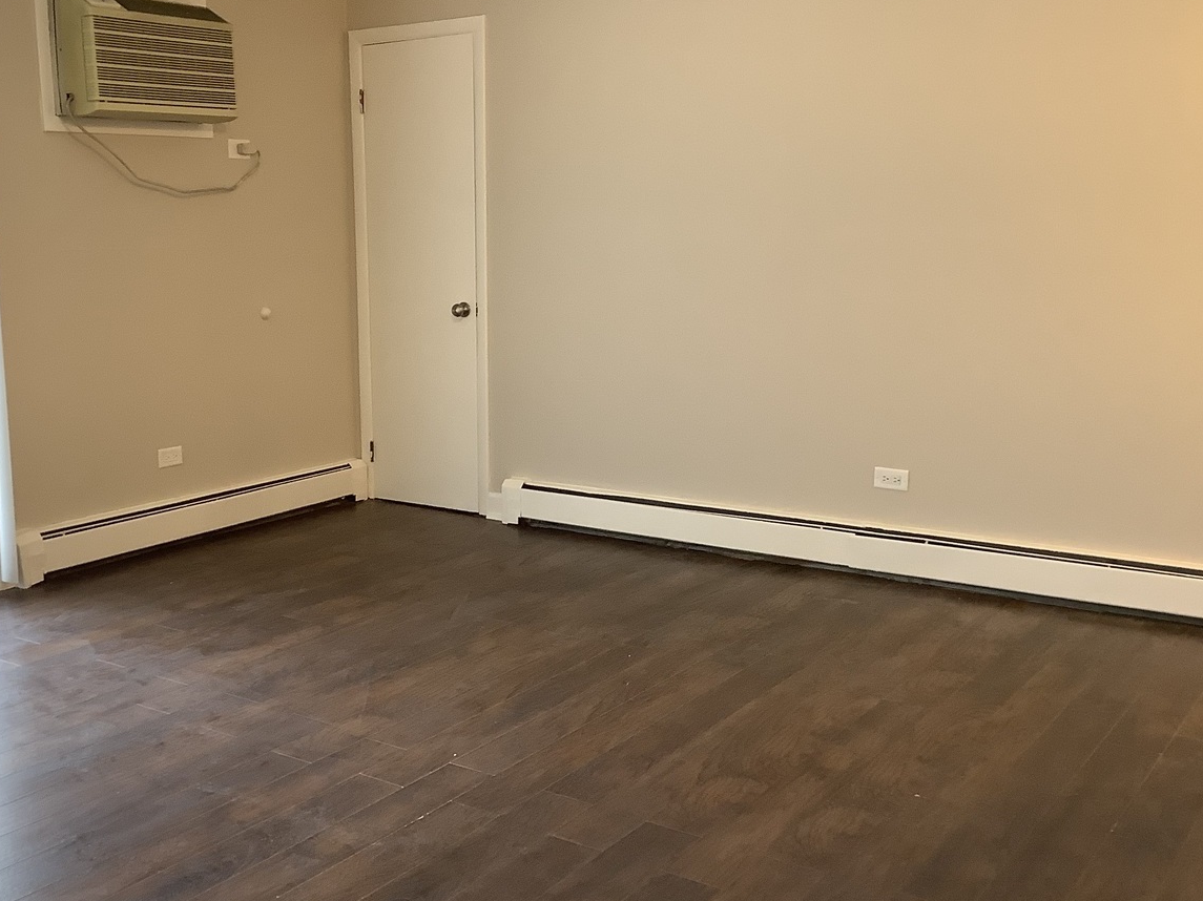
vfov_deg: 36.8
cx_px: 456
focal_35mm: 39
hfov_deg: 47.5
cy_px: 467
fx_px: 1355
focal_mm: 3.3
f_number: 2.4
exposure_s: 1/50
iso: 125
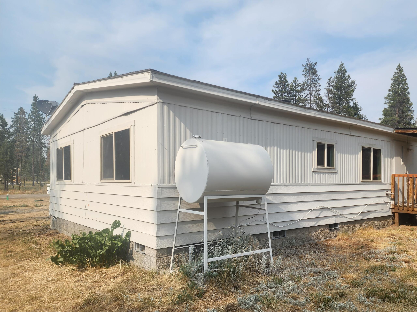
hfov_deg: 64.9
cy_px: 178
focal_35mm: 27
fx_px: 325
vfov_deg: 51.2
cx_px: 242
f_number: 1.8
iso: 12
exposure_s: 1/1304
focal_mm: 6.4
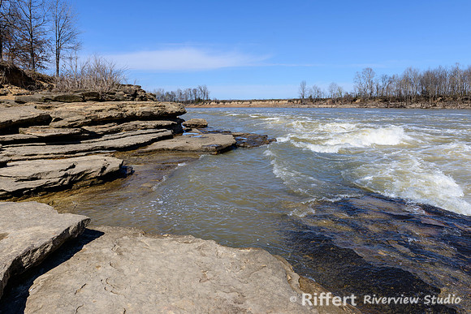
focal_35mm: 24
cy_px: 157
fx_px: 314
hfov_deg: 73.7
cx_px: 236
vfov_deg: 53.2
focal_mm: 24
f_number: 9
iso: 100
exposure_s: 1/250
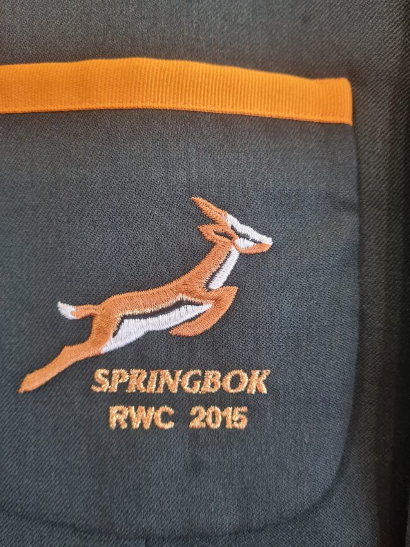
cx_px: 205
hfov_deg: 53.1
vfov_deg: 67.3
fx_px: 411
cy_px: 274
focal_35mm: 26
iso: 160
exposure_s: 1/50
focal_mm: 5.4
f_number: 1.8
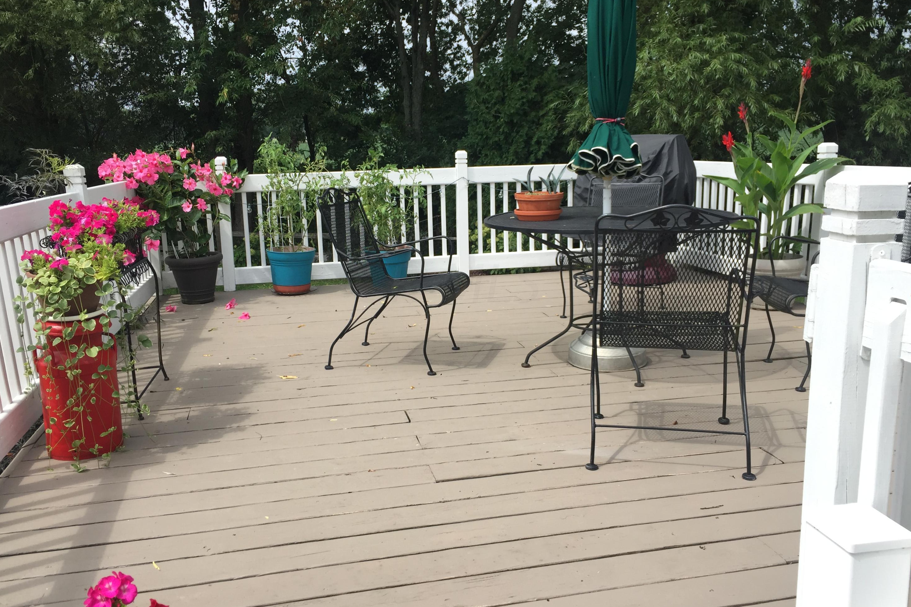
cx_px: 447
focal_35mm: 31
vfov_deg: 42.3
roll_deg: -1.2
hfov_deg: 60.3
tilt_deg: -9.7
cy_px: 282
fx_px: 784
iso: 32
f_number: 2.2
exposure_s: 1/1199
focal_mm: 4.15
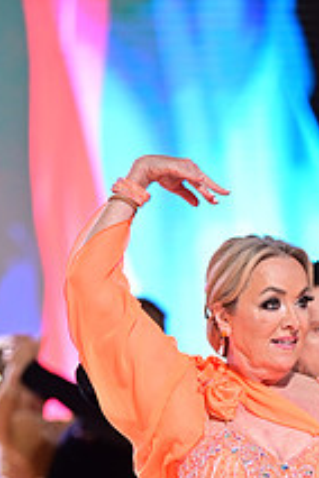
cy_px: 646
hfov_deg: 3.6
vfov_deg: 5.4
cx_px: 310
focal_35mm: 381
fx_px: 5064
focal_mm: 140
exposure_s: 1/400
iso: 1600
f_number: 2.8
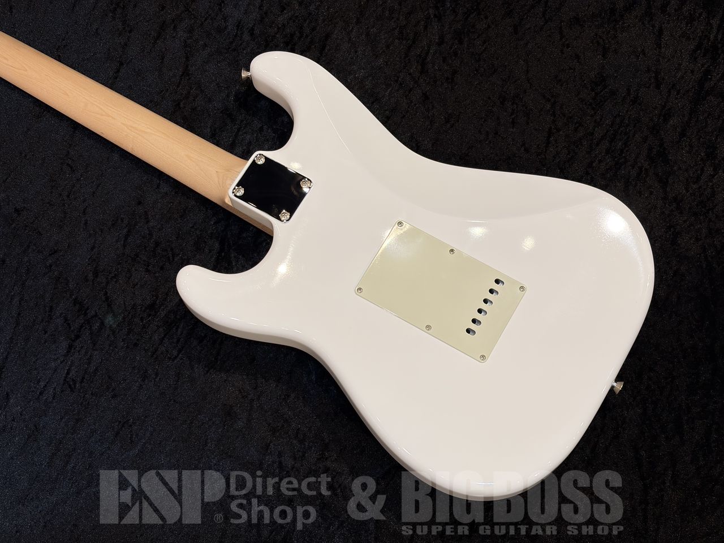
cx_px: 362
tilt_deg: -73.0
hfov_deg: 36.8
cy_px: 272
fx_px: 1088
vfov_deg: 28.0
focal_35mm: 52
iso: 32
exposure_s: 1/60
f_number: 1.6
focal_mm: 5.96
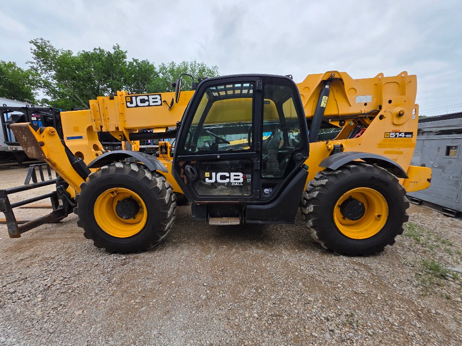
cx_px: 231
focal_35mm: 13
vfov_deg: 89.9
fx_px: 174
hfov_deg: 106.2
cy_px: 173
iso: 40
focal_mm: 2.2
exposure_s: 1/1497
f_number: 1.9
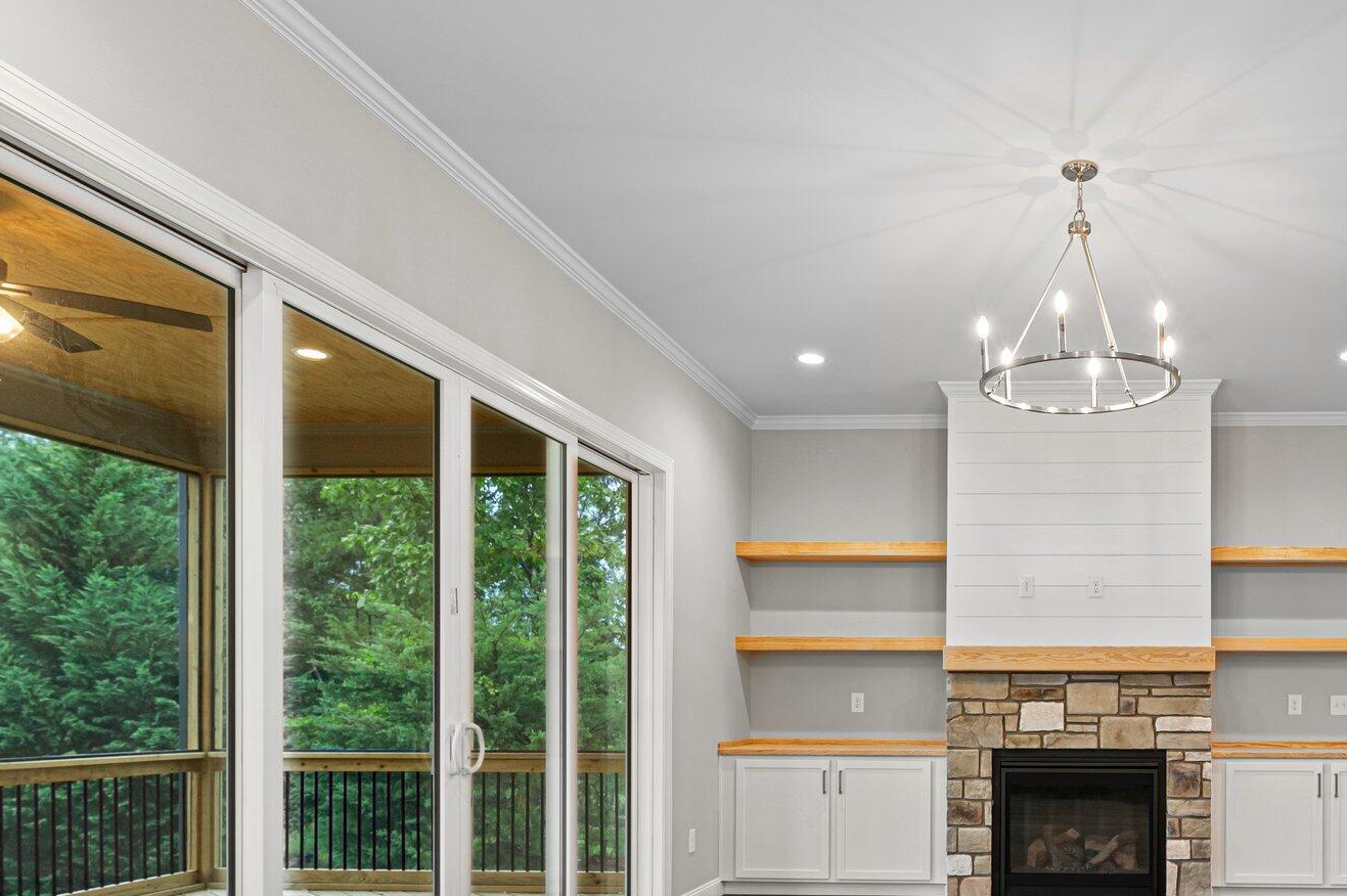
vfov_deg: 44.5
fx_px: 1047
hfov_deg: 61.2
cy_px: 695
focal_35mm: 28
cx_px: 1037
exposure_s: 1/6
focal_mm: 18
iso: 400
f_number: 6.3
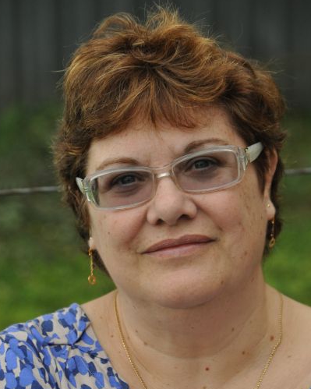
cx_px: 154
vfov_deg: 7.4
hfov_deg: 5.9
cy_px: 207
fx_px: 3011
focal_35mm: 262
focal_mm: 145
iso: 800
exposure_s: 1/800
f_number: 5.6
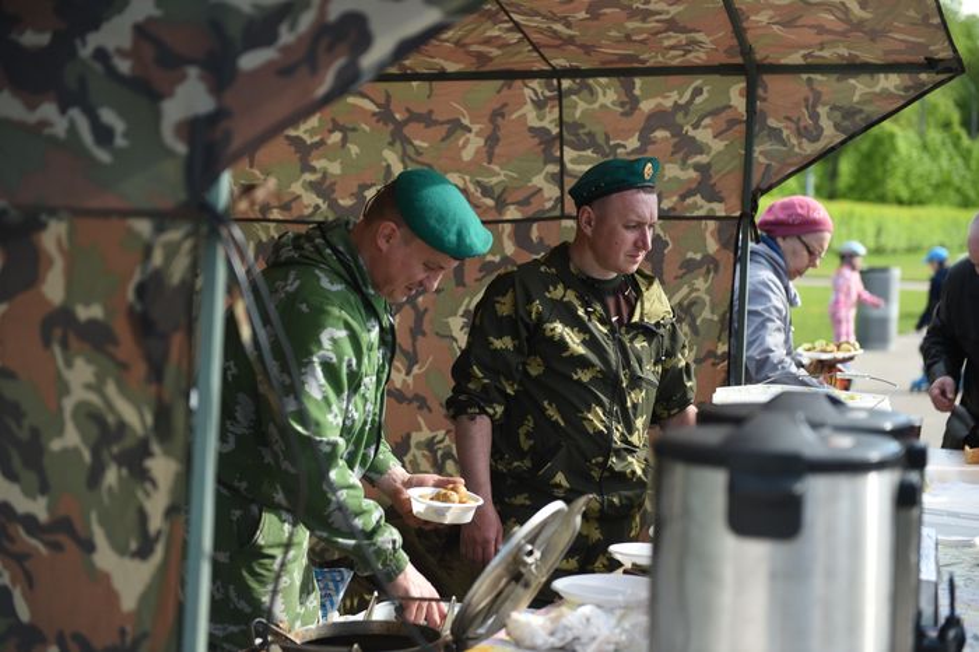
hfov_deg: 28.9
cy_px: 326
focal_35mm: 70
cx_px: 490
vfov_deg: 19.4
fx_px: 1903
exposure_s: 1/8000
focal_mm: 70
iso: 1600
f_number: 2.8
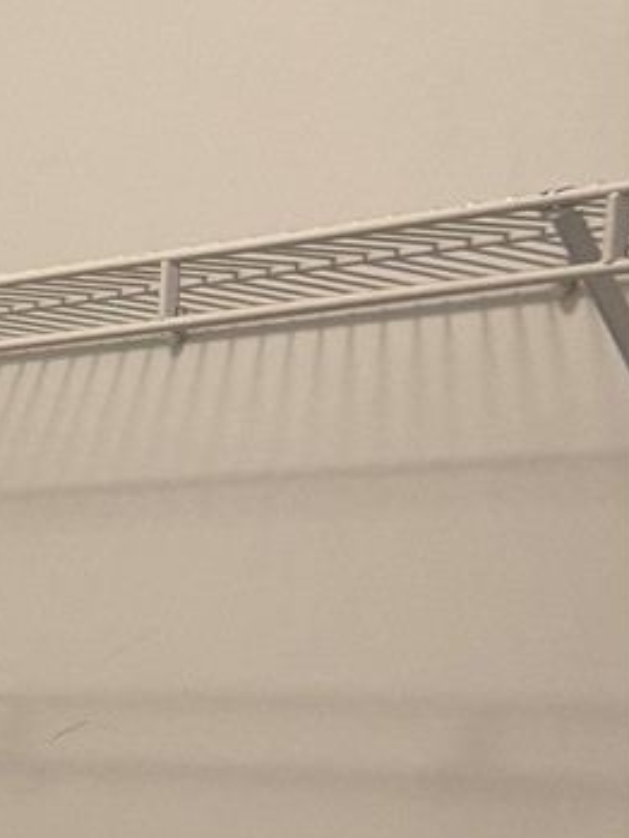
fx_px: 2663
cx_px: -799
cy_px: 1364
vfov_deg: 15.9
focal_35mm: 110
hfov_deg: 11.5
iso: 160
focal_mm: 6.76
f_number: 1.78
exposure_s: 1/60
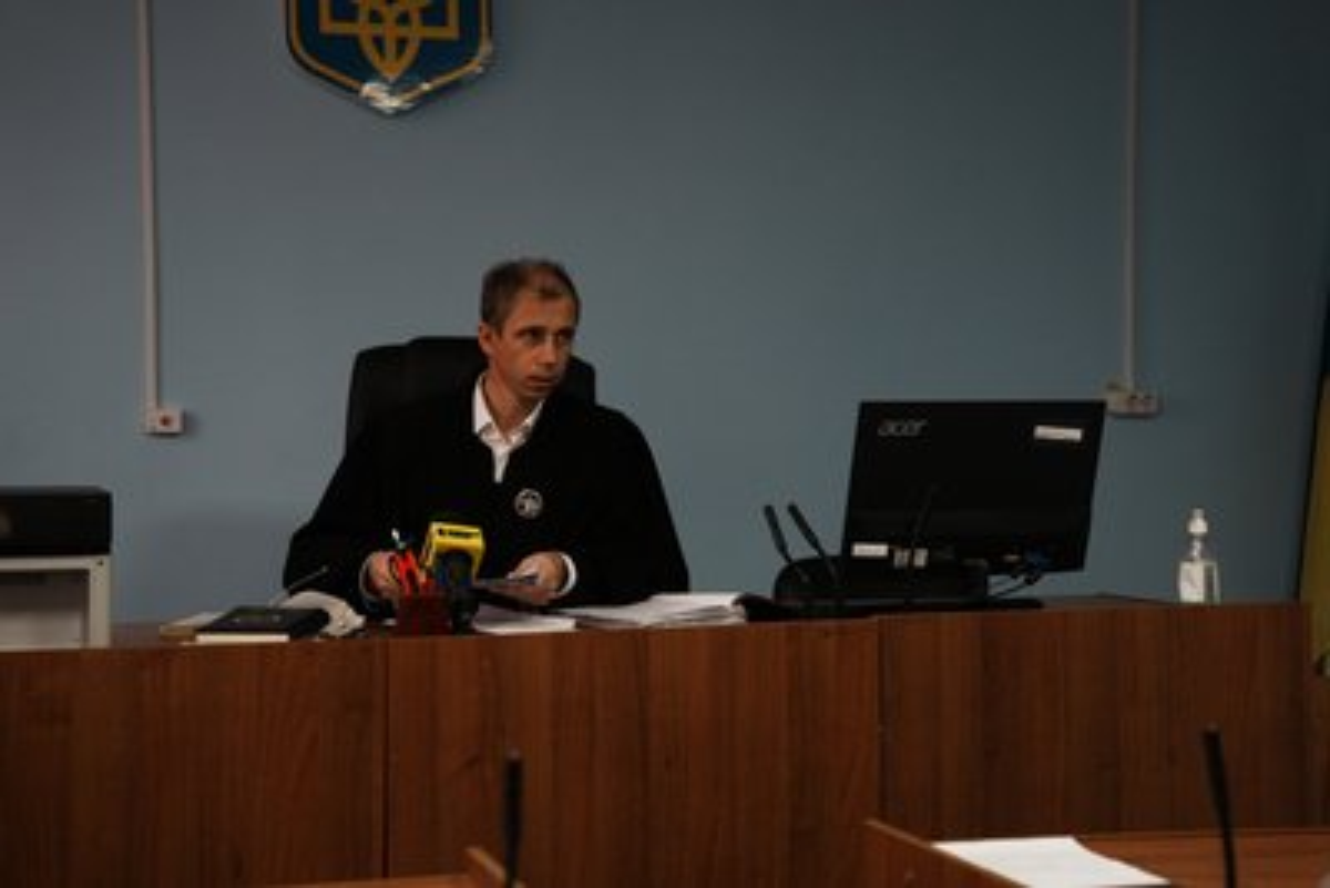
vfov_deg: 19.5
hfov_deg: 28.8
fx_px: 2587
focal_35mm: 70
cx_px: 665
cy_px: 444
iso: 1250
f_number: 2.8
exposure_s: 1/125
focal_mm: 70
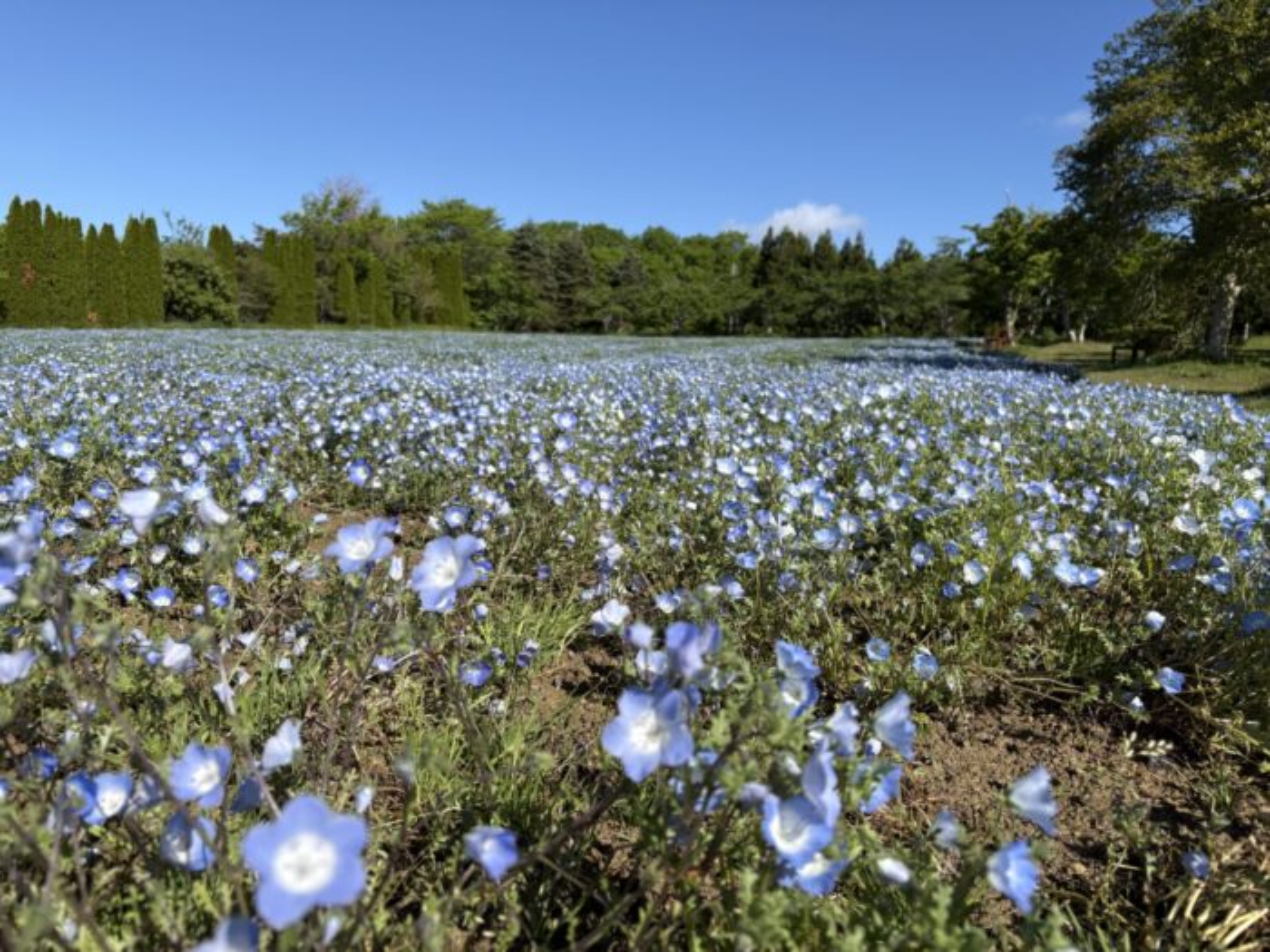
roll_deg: -2.2
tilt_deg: -2.3
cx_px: 635
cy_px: 476
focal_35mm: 26
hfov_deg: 67.3
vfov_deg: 53.1
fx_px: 954
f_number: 1.6
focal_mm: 5.96
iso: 50
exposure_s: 1/3623
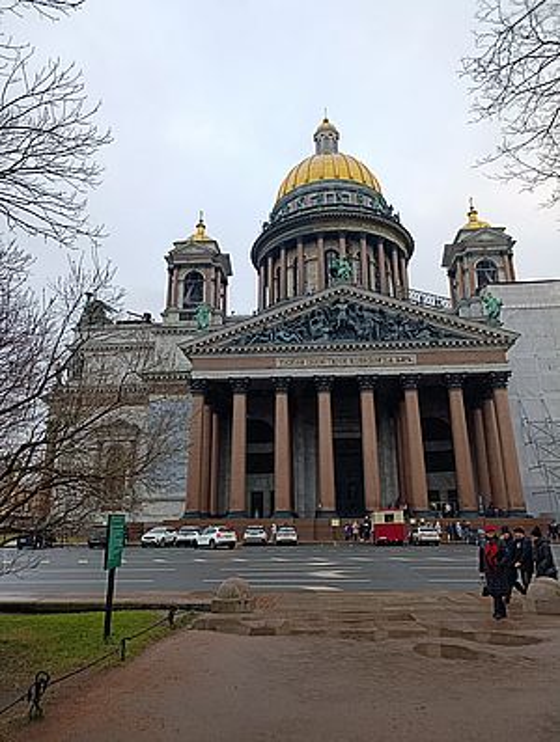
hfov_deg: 59.0
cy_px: 371
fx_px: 495
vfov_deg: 73.8
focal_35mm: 23
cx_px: 280
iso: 153
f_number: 1.65
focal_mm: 6.11
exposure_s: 1/100
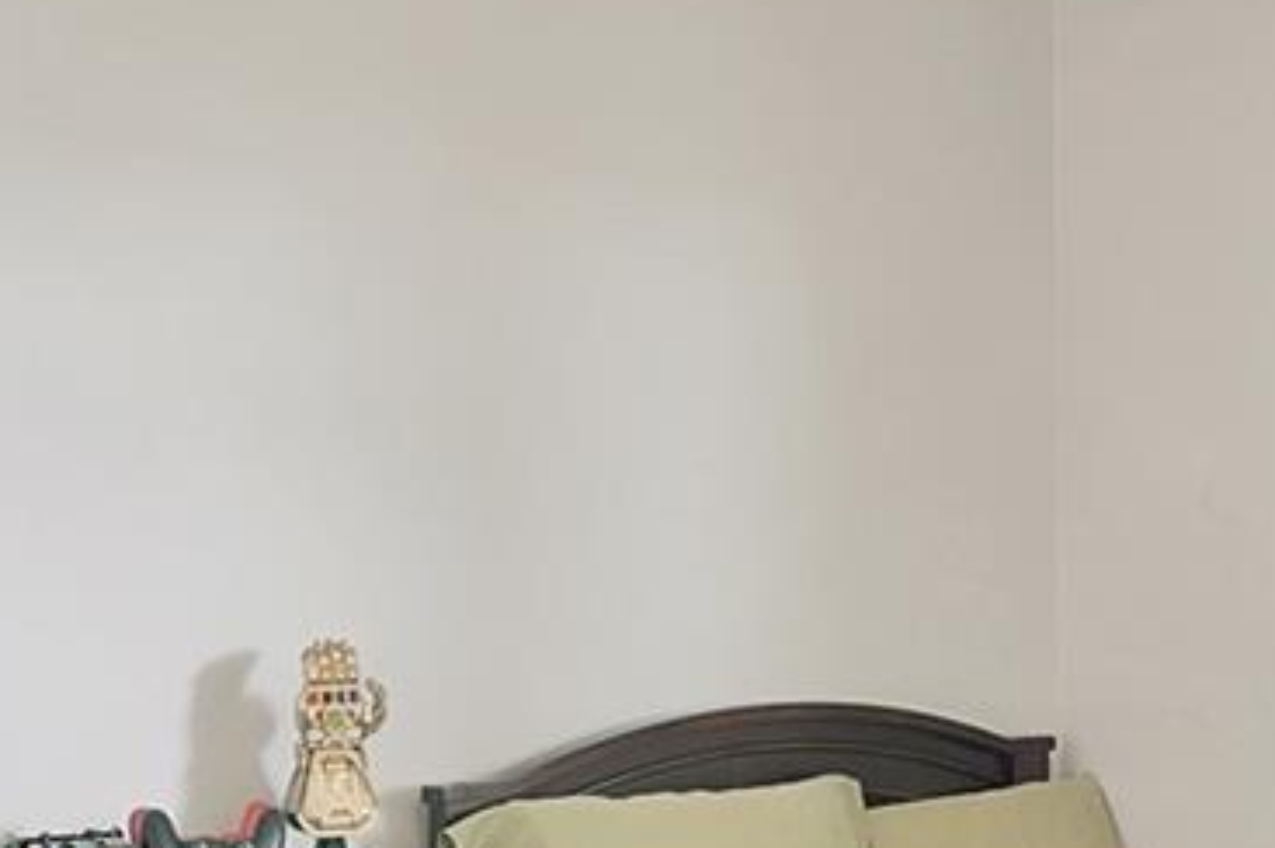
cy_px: 598
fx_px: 2371
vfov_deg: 20.2
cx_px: 1410
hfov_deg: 27.5
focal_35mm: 67
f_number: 13
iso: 100
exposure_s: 1/4
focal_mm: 12
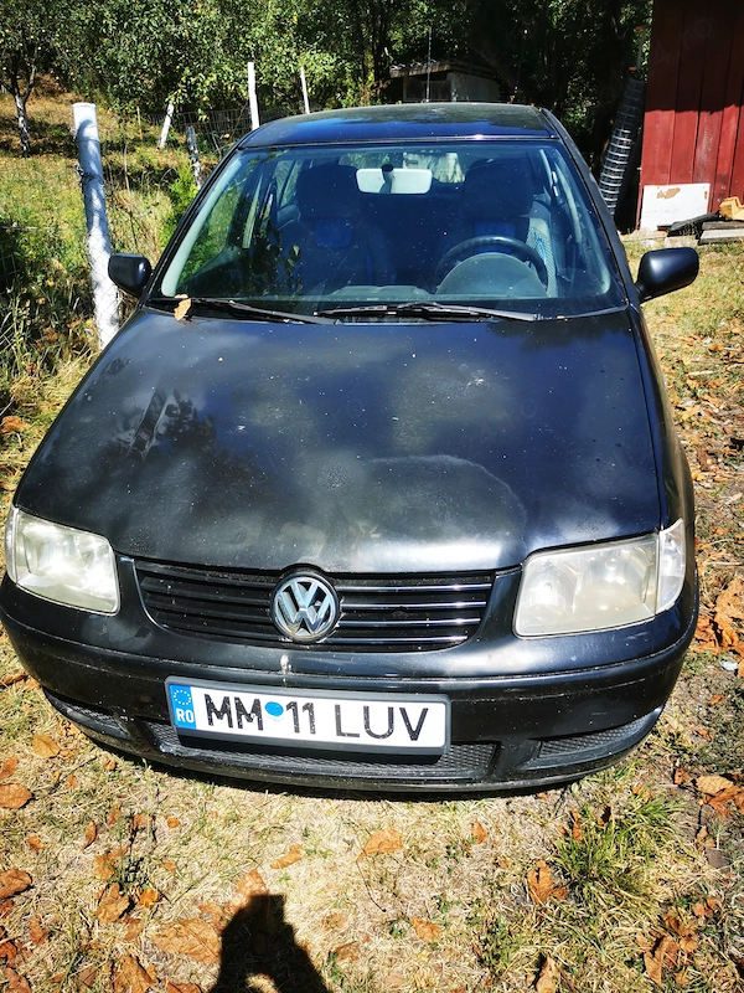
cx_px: 372
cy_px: 496
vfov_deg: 65.3
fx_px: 774
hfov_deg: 51.4
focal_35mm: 27
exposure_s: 1/1721
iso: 50
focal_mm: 5.58
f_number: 1.8
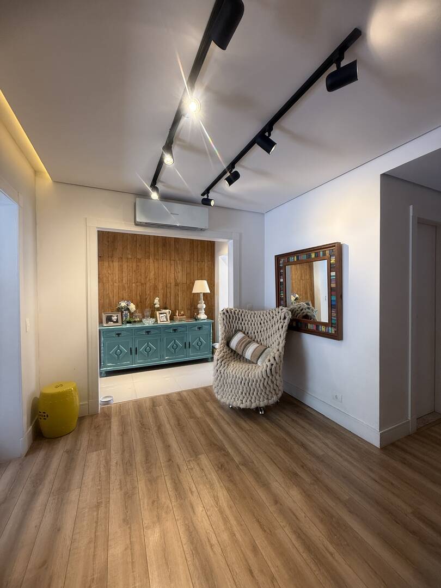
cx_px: 220
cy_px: 294
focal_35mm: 14
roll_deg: -0.3
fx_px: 238
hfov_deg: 85.7
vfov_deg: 102.1
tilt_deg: -0.4
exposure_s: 1/120
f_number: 2.2
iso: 200
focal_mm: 2.22
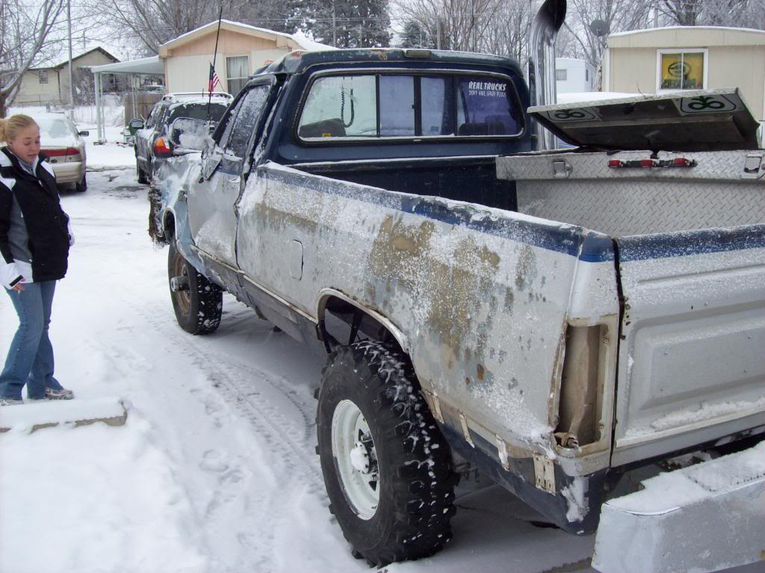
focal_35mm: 36
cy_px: 286
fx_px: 795
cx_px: 382
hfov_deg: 51.4
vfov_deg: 39.6
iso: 80
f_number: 4.8
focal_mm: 6
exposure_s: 1/276
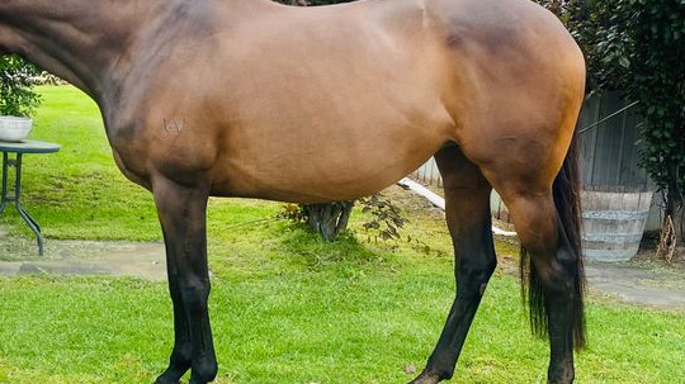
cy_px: 113
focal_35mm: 42
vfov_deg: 28.0
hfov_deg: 47.9
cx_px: 251
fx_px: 762
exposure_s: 1/833
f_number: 1.8
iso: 32
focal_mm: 4.25
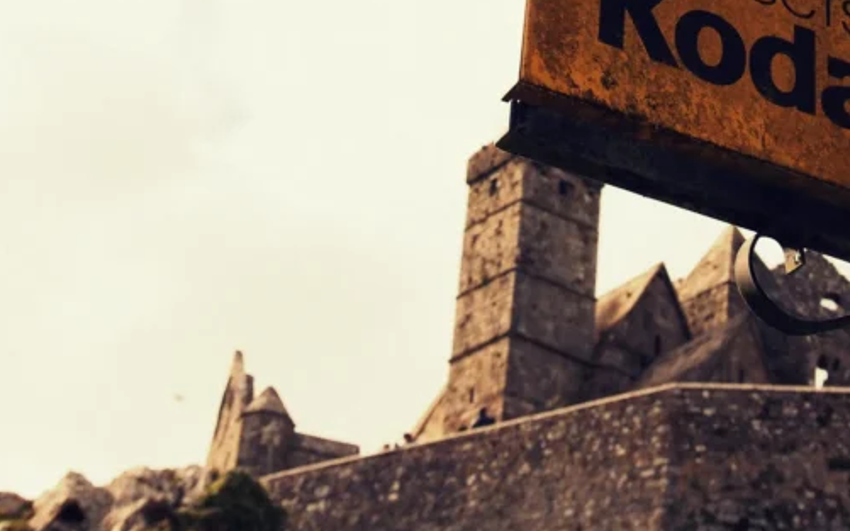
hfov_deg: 20.7
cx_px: 551
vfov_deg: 12.9
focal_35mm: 100
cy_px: 11
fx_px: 2316
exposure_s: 1/400
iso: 200
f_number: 10
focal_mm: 32
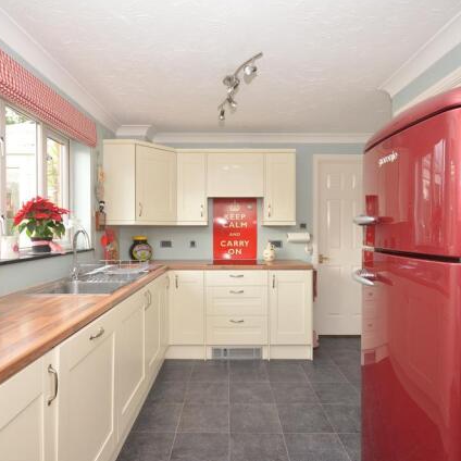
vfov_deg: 70.5
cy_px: 226
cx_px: 226
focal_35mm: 22
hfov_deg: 70.5
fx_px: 326
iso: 640
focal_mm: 11
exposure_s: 1/25
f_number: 8
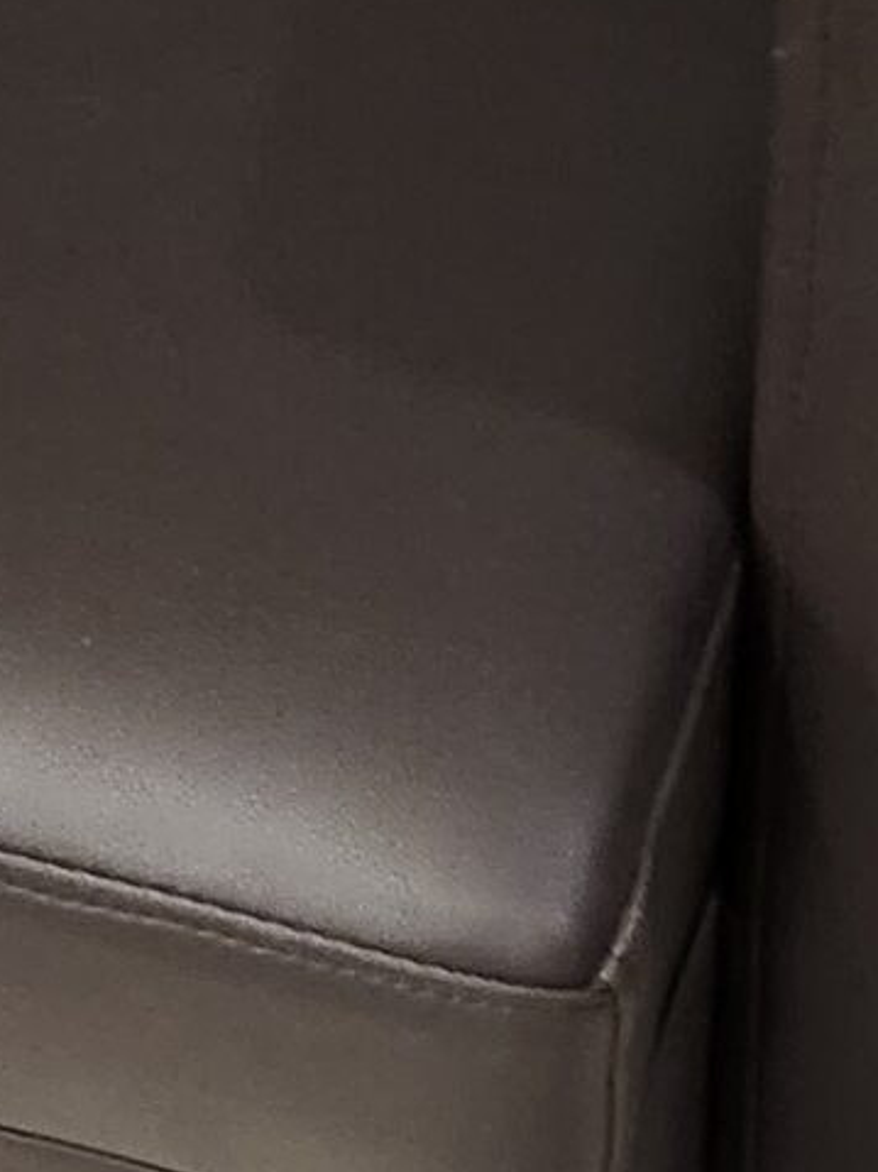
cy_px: 1962
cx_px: 570
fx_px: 4162
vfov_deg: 14.5
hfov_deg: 12.0
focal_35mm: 123
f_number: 1.8
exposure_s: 1/120
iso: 400
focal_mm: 5.4
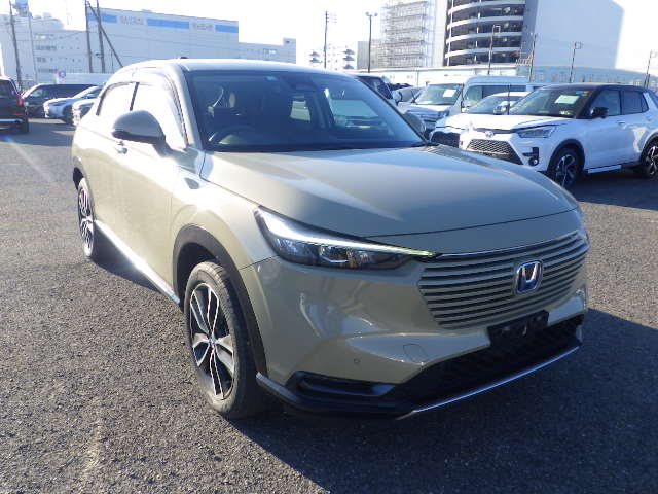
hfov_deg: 63.4
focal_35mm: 28
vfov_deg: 49.7
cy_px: 247
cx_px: 329
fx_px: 532
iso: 125
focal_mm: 5
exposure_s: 1/320
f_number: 4.2
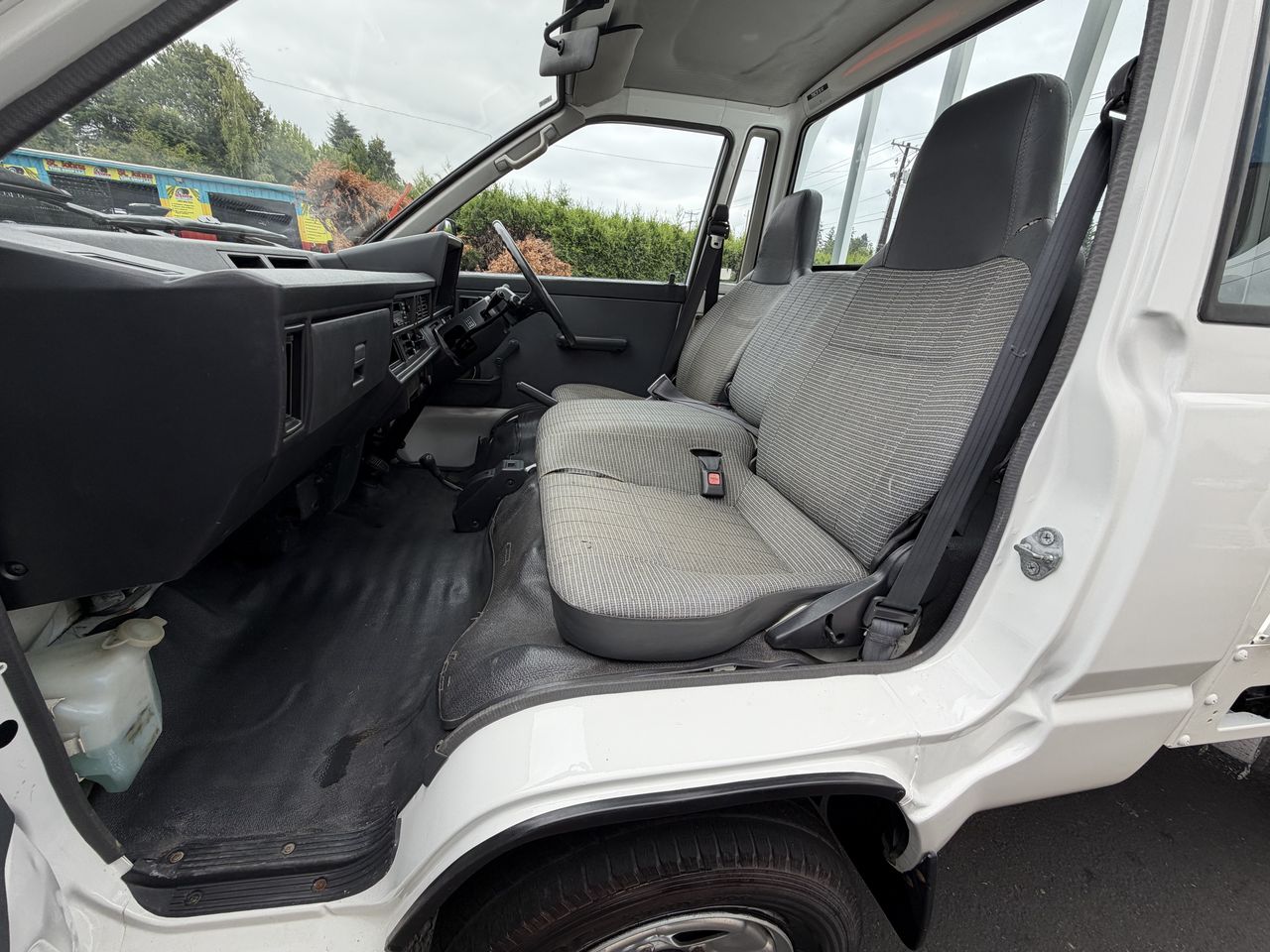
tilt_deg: -22.4
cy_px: 476
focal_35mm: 14
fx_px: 514
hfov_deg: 102.1
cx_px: 635
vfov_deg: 85.7
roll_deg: -5.1
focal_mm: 2.22
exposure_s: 1/197
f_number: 2.2
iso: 40
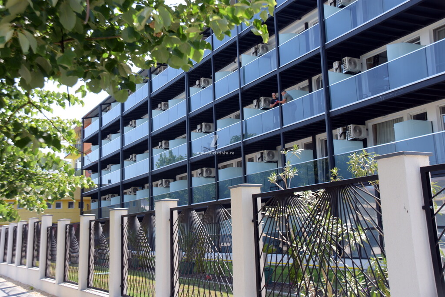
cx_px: 222
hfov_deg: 45.0
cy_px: 148
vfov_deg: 30.9
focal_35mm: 44
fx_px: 538
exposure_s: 1/80
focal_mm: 29
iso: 100
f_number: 8
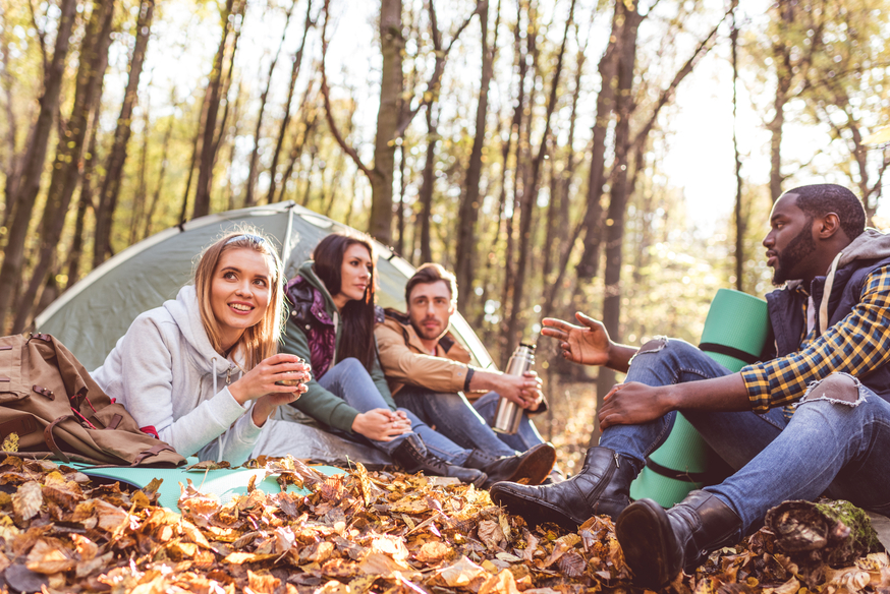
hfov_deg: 48.3
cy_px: 298
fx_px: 990
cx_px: 386
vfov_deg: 33.5
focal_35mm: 40
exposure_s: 1/250
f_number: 2.2
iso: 250
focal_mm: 35
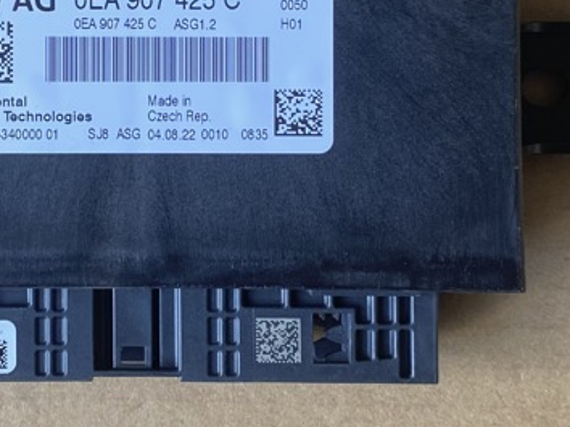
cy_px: 60
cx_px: 129
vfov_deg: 29.8
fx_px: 773
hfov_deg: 39.2
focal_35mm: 47
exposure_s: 1/121
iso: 64
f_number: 1.8
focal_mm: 4.25
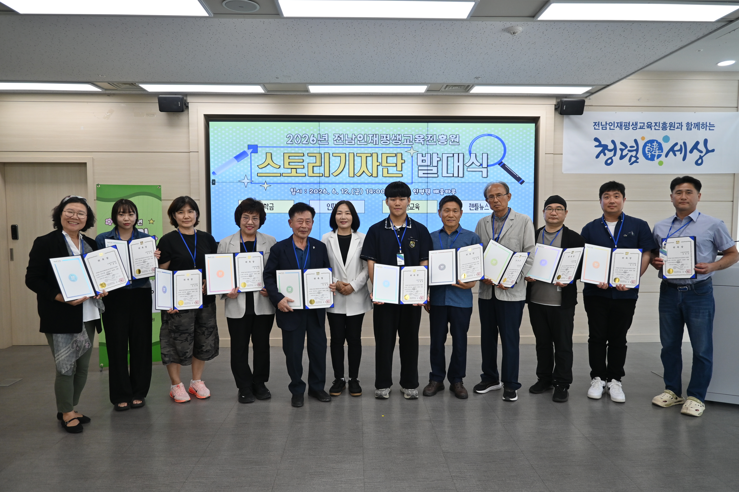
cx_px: 370
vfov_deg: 53.1
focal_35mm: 24
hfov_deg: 73.7
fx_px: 493
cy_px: 246
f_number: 3.5
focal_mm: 16
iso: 400
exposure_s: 1/250
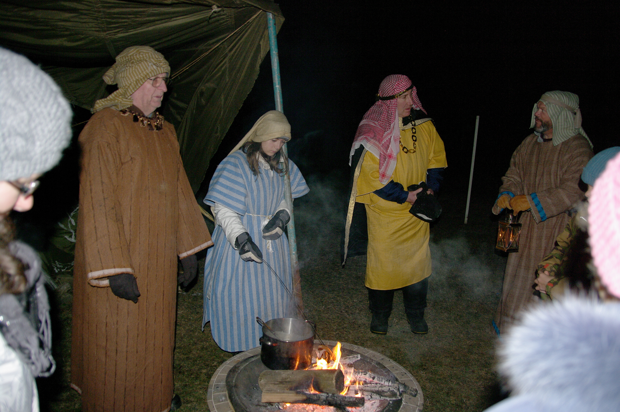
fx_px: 465
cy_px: 206
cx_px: 310
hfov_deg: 67.4
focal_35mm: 27
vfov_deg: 47.8
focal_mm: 18
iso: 800
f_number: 3.5
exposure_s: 1/45
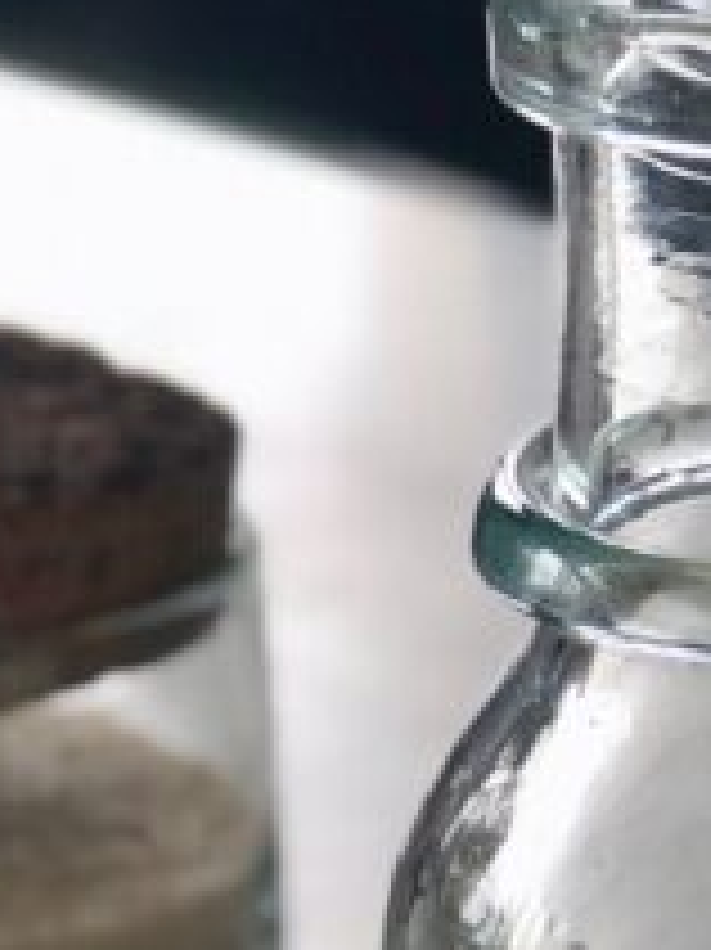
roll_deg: +1.1
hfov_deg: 6.9
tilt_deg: -21.9
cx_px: 356
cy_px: 918
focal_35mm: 216
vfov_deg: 9.1
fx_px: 5921
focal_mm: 6.6
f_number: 2.8
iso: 25
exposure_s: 1/40
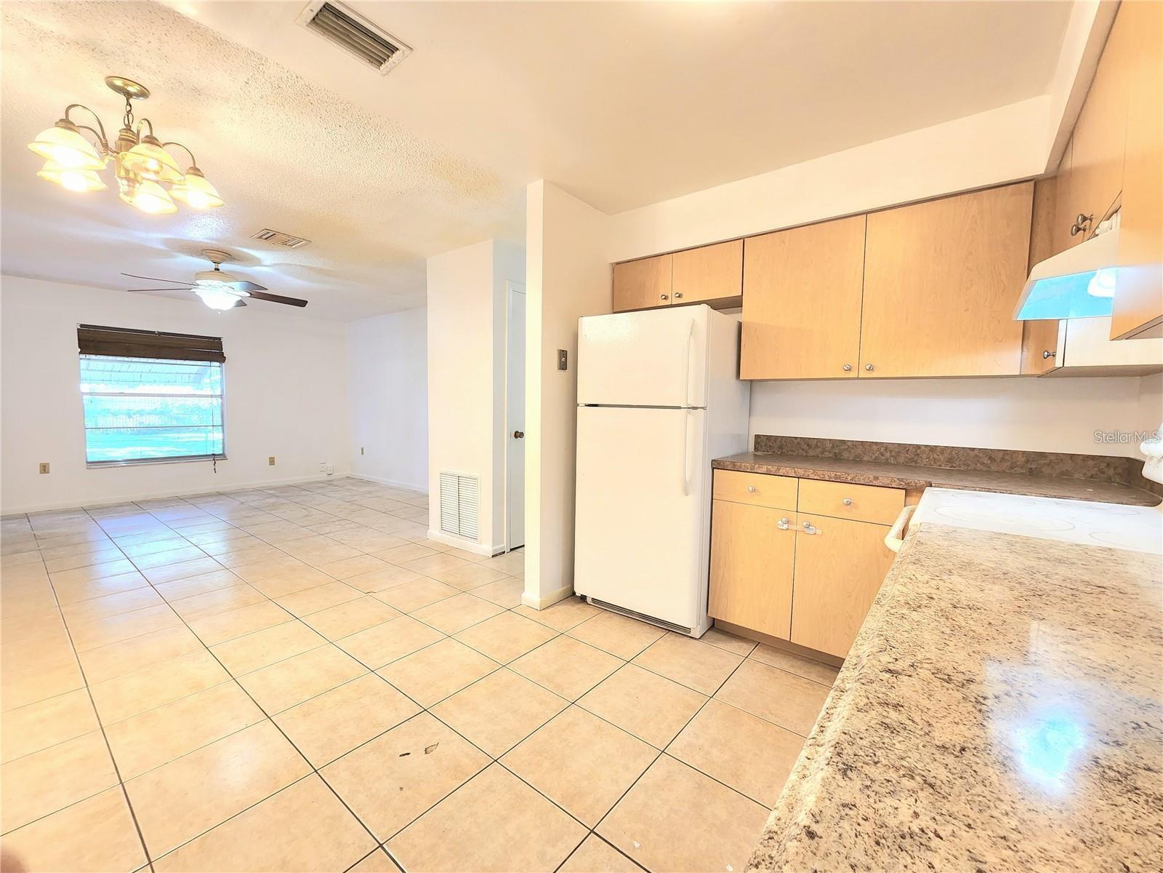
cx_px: 582
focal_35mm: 13
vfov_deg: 89.9
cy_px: 436
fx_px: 437
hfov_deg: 106.2
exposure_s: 1/60.2
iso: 250
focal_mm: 2.2
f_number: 2.2
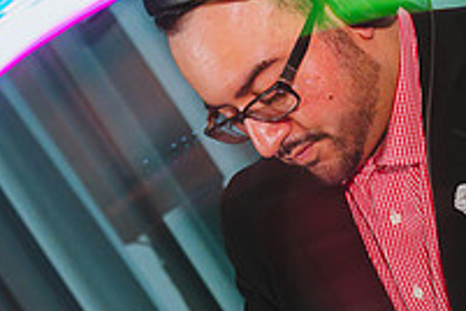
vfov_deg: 16.4
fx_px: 1035
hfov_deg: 25.4
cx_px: 230
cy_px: 369
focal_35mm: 80
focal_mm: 24
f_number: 2.8
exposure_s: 1/40
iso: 2000
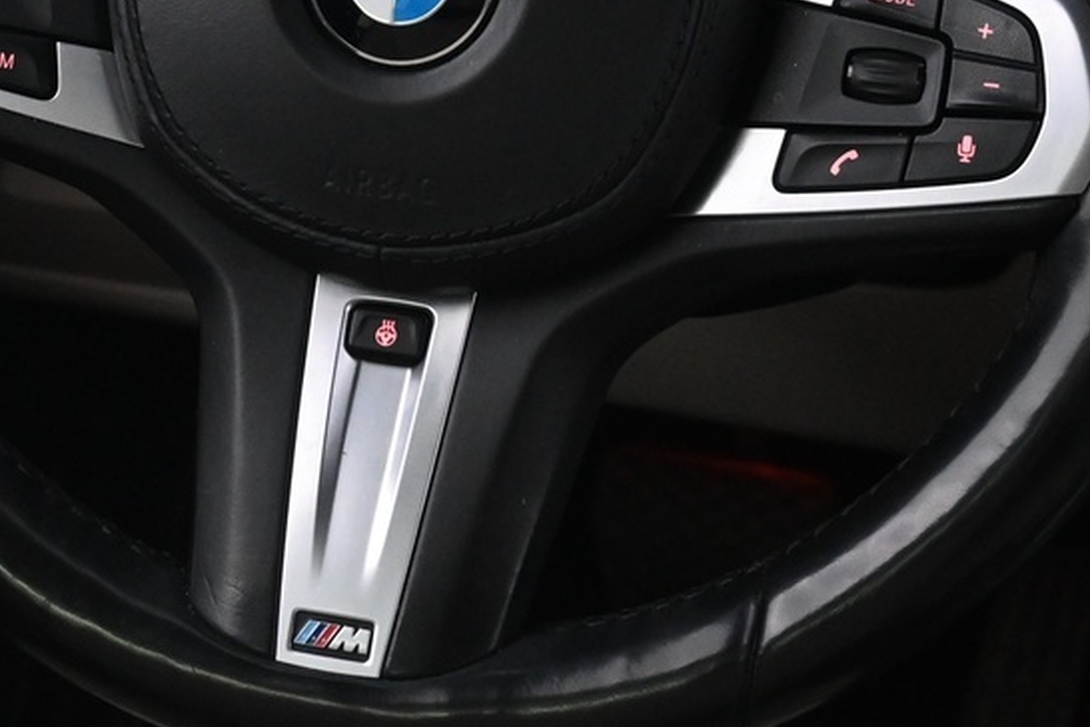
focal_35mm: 100
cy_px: -36
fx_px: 3034
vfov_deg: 13.4
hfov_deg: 20.3
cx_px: 417
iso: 2500
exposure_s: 1/40
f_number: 4
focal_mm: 22.5
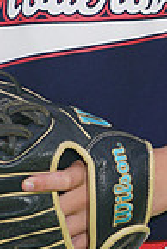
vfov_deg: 2.2
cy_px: -146
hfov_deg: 1.4
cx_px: 63
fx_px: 6622
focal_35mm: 954
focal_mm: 238
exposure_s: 1/250
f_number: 8
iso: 160
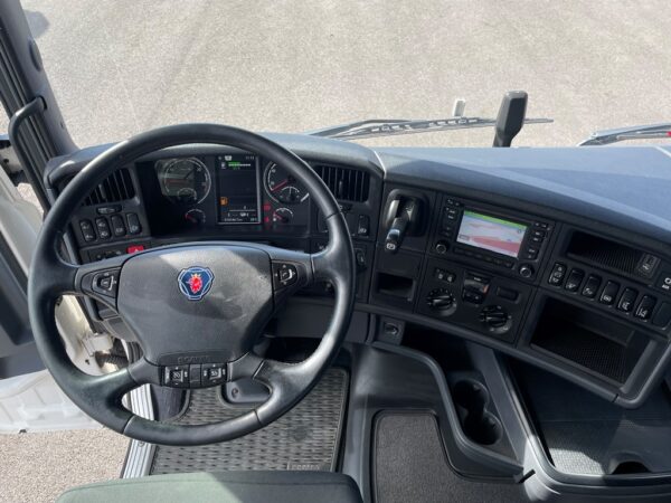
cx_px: 336
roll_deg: -0.3
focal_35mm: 26
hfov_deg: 67.3
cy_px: 252
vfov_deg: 53.1
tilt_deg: -41.0
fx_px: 504
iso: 32
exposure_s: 1/430
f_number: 1.6
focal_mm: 4.2
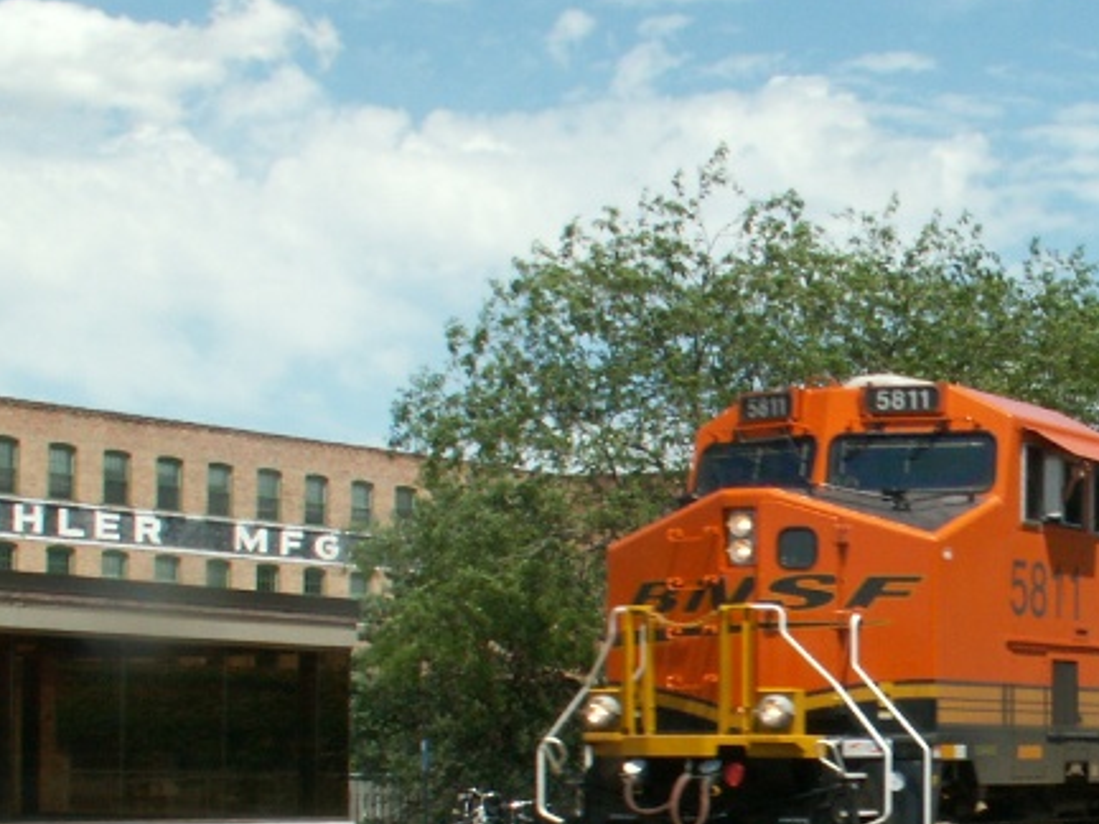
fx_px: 2635
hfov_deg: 22.5
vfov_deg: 17.5
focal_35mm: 83
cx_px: 1155
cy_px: 738
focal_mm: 5.86
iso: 64
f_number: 7.1
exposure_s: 1/200
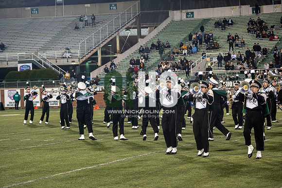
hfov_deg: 22.6
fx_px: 705
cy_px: 94
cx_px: 141
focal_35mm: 90
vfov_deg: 15.2
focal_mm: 90
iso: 1000
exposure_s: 1/500
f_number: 2.8
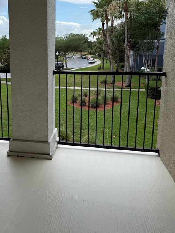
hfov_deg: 41.0
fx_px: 229
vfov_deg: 53.4
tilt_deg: -9.2
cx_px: 53
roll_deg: +0.9
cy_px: 88
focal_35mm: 34
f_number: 1.78
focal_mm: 6.76
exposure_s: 1/2370
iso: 80
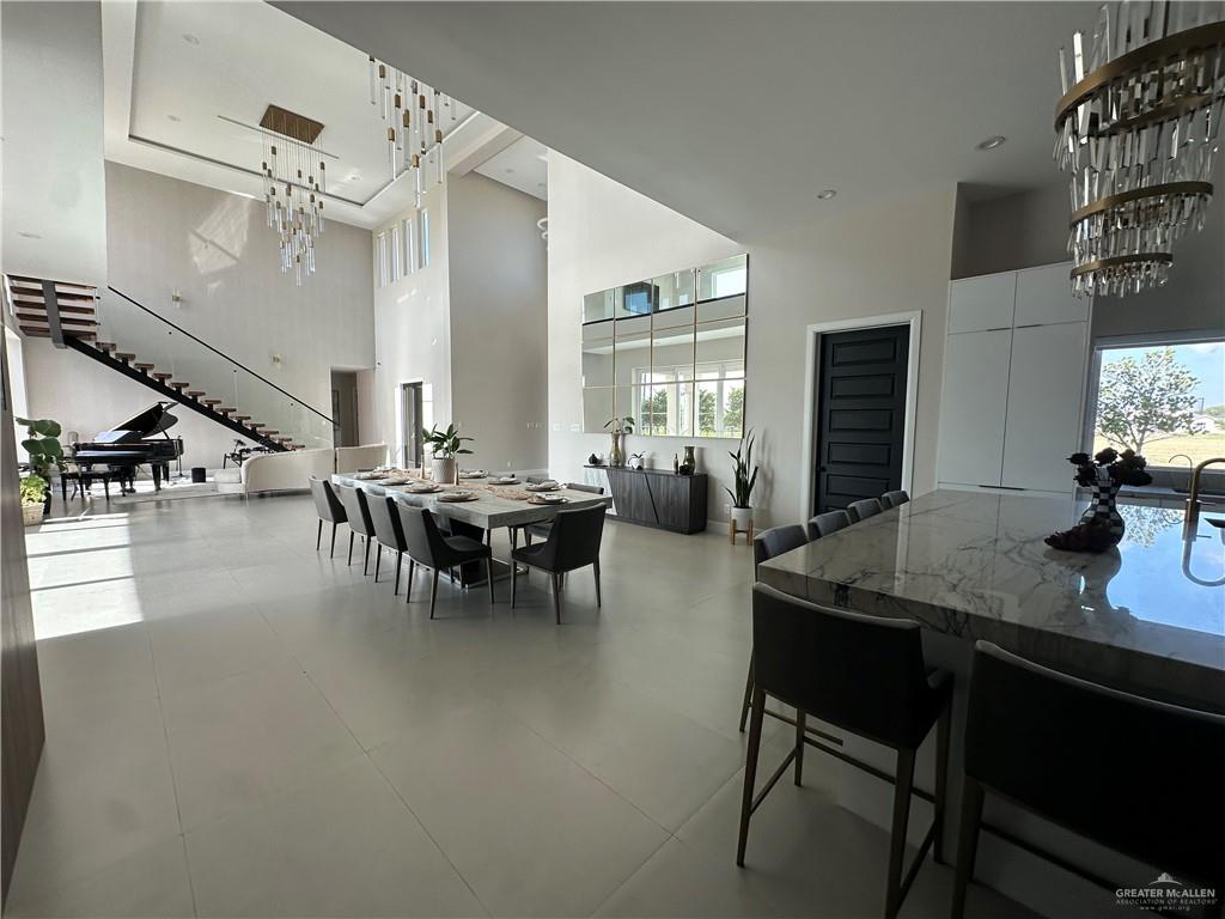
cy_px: 460
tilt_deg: -4.6
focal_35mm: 14
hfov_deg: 102.1
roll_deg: -0.6
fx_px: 495
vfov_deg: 85.7
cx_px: 612
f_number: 2.2
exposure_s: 1/173
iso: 40
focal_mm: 2.22
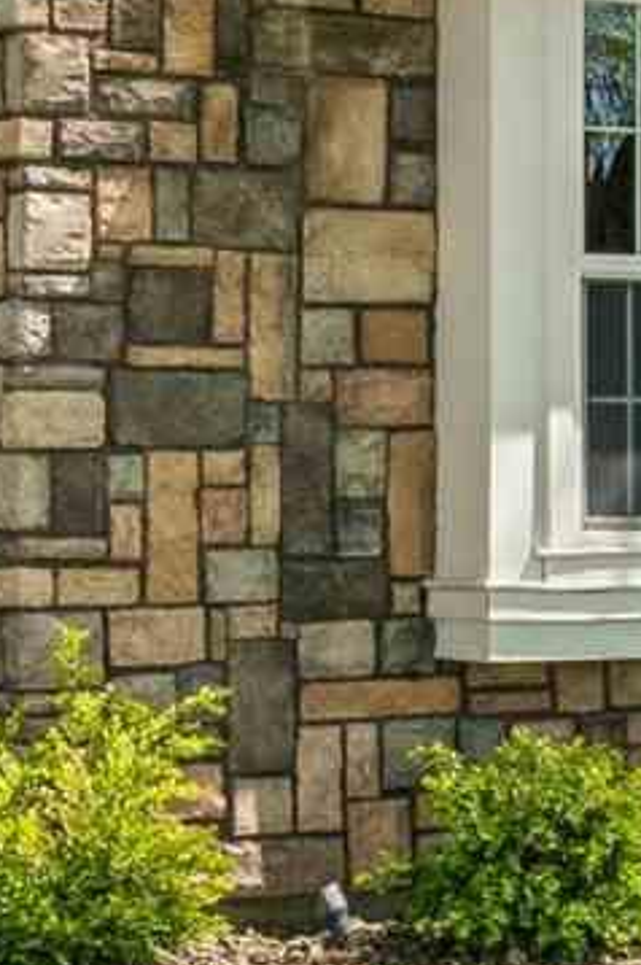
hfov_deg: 9.1
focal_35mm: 151
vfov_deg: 13.6
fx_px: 4045
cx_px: 369
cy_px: 445
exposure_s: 1/160
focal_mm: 17.6
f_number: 13
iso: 400
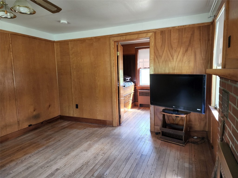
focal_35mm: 23
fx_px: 158
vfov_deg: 58.9
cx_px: 119
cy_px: 89
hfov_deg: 73.9
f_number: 1.8
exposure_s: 1/120
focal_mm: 6.4
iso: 320
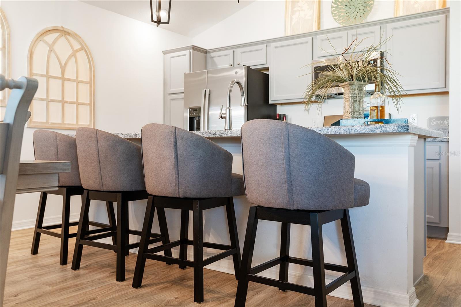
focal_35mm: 33
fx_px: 420
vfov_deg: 40.2
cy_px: 154
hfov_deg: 57.5
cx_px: 230
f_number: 7.1
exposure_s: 1/15
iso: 1000
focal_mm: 32.8
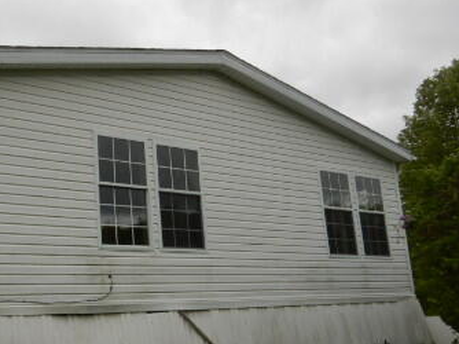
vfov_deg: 31.4
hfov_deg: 40.2
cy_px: 193
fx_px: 610
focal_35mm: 46
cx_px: 120
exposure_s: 1/640
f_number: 2.8
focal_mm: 4.3
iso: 125
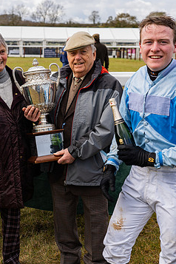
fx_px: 477
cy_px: 122
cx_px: 58
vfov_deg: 30.9
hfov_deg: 20.8
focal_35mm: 65
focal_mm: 40
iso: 50
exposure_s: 1/250
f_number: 5
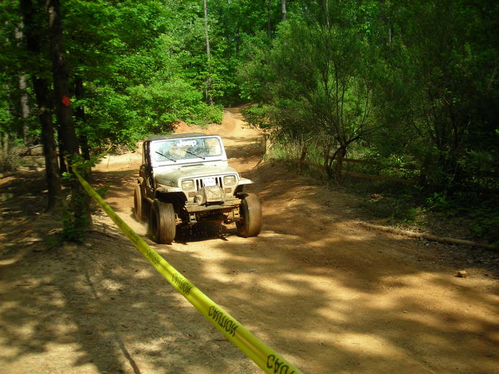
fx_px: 548
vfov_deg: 37.7
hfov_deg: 49.0
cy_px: 187
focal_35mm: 38
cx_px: 250
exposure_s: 1/126
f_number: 6.4
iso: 88
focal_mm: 6.3
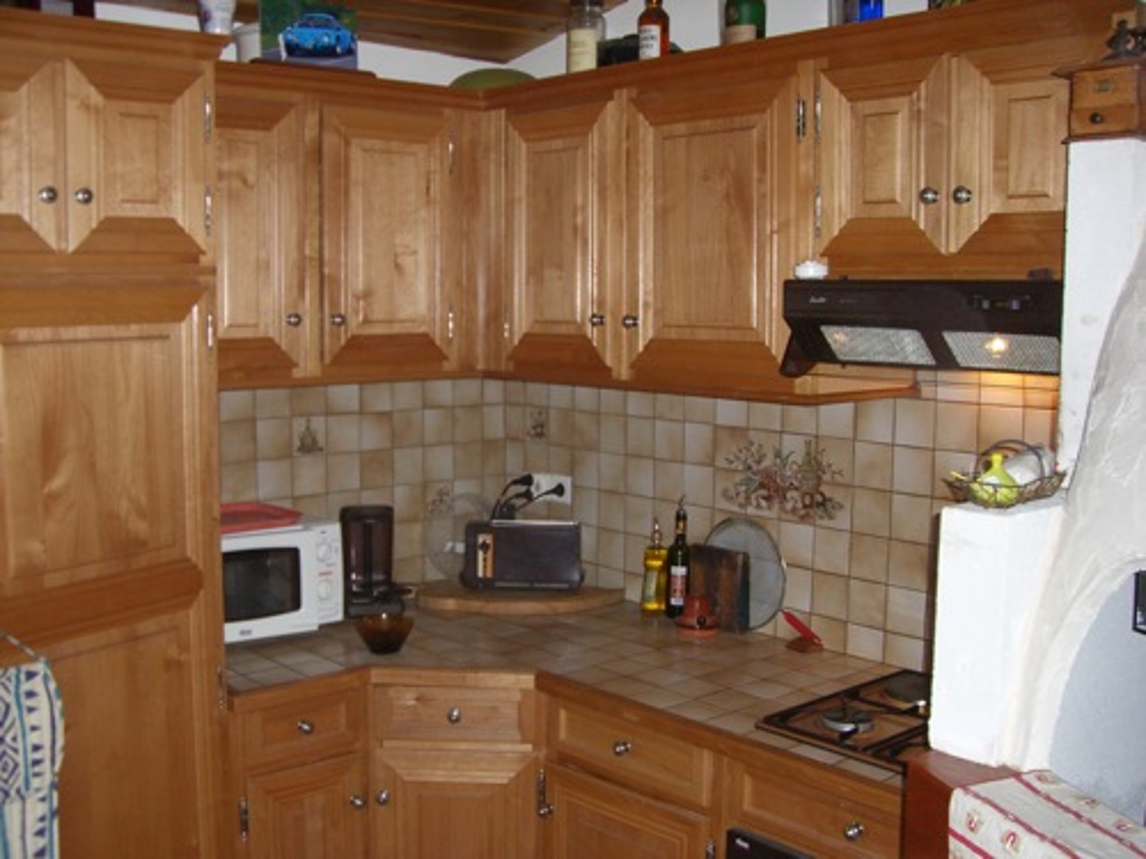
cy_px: 430
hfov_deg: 49.0
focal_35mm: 38
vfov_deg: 37.7
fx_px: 1258
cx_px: 573
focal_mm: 6.2
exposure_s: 1/60
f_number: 2.7
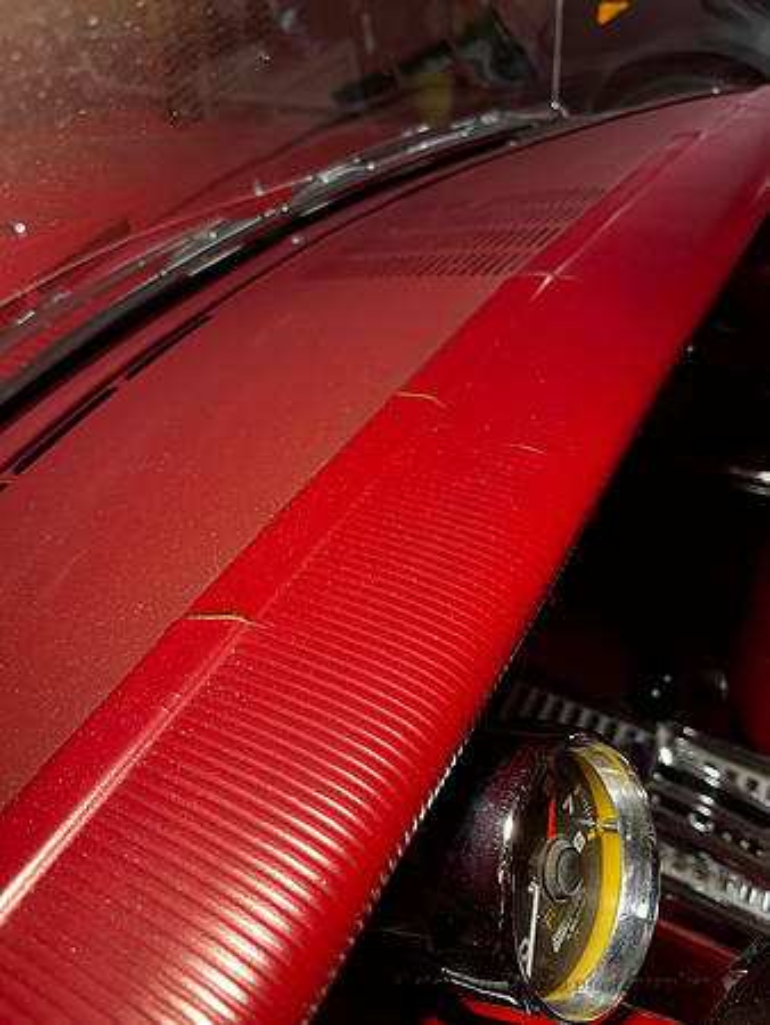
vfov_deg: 67.3
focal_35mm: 26
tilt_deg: -37.8
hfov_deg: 53.1
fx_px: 770
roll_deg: +4.5
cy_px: 512
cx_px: 385
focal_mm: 5.1
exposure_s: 1/60
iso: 125
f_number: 1.6
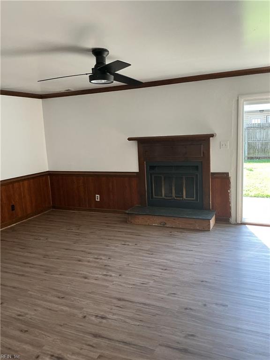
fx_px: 302
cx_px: 135
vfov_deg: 61.7
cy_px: 180
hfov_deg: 48.2
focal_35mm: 29
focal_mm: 3
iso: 64
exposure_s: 1/120
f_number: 1.8
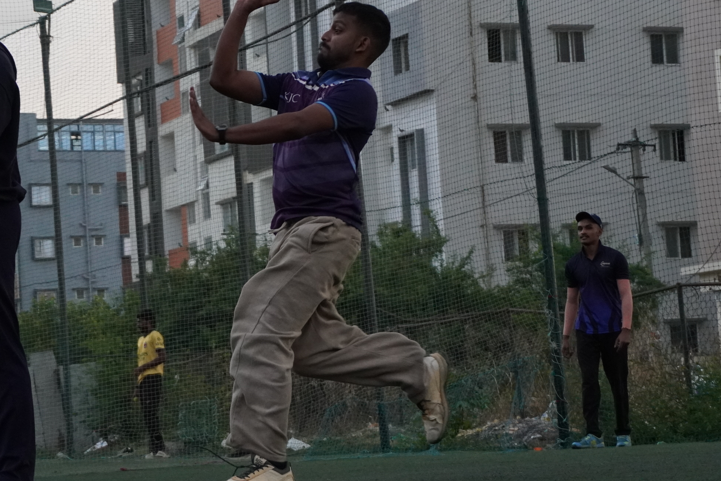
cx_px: 270
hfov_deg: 17.8
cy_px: 276
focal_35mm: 115
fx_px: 2303
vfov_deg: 11.9
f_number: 5.6
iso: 2500
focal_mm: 50
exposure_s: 1/1000
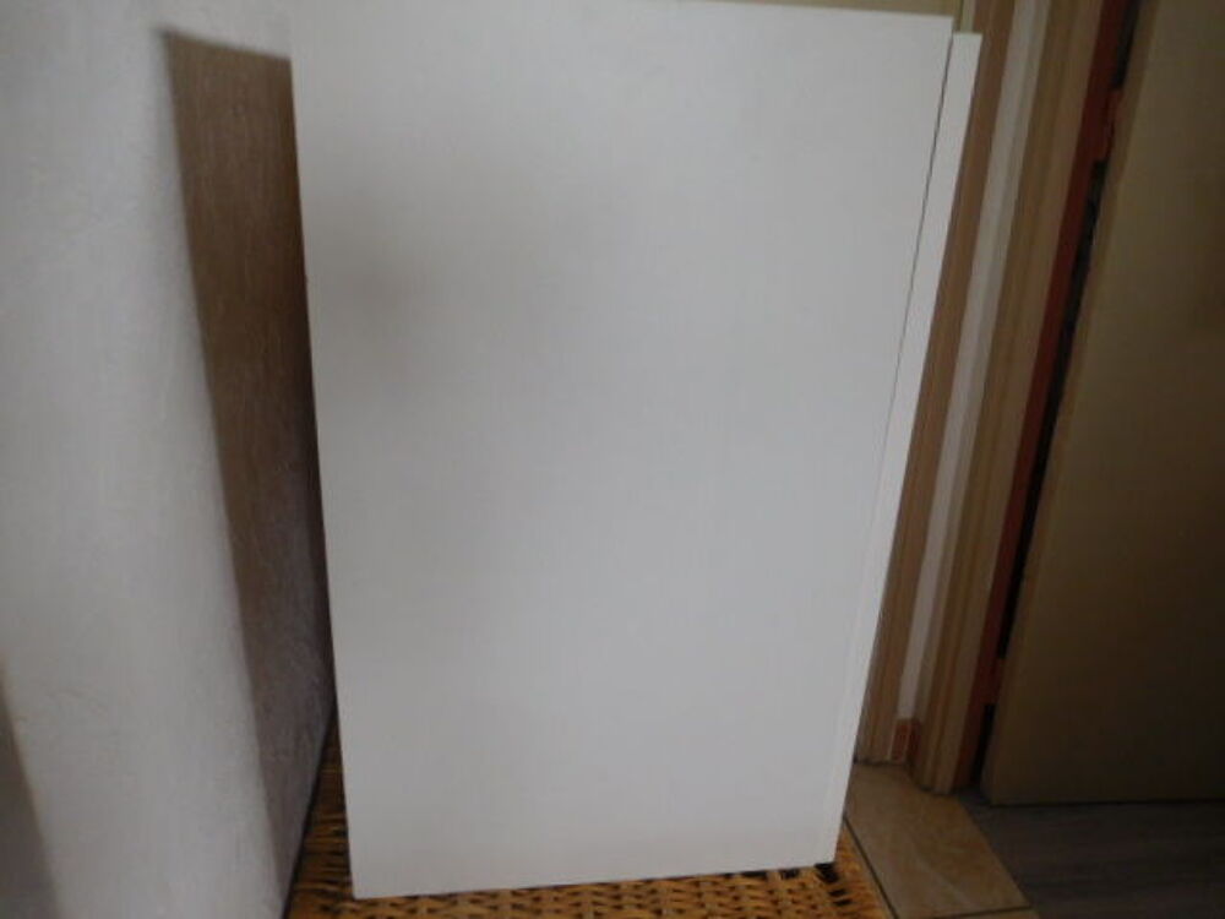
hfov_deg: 69.4
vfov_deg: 54.9
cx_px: 612
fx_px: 885
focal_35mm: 25
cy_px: 460
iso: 220
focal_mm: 4.5
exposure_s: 1/30
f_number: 3.4
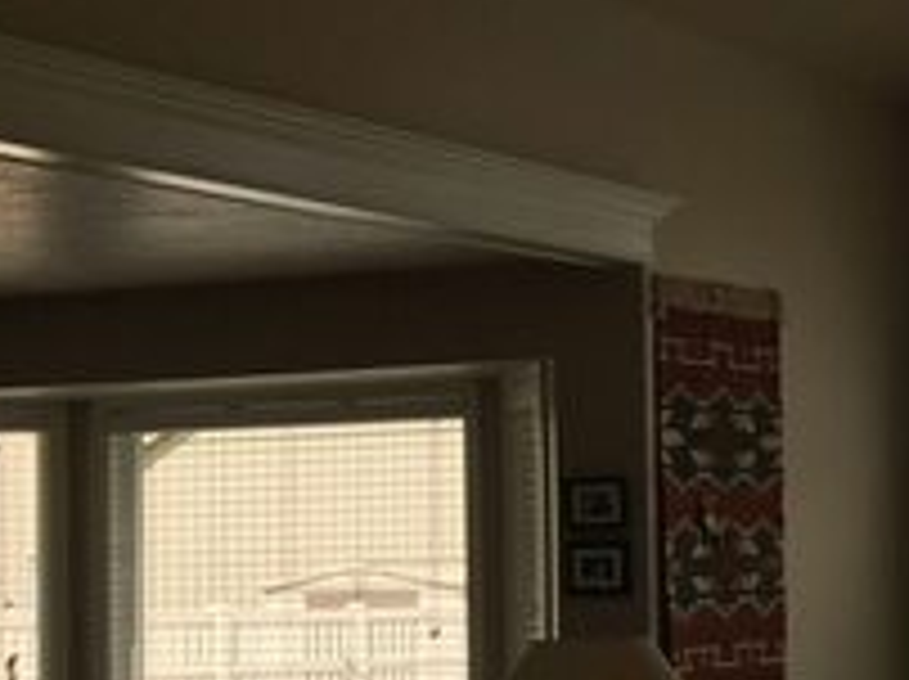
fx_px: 2413
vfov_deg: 16.0
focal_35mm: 92
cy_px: 468
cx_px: 1274
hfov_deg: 19.2
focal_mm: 4.15
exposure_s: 1/432
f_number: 2.2
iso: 25
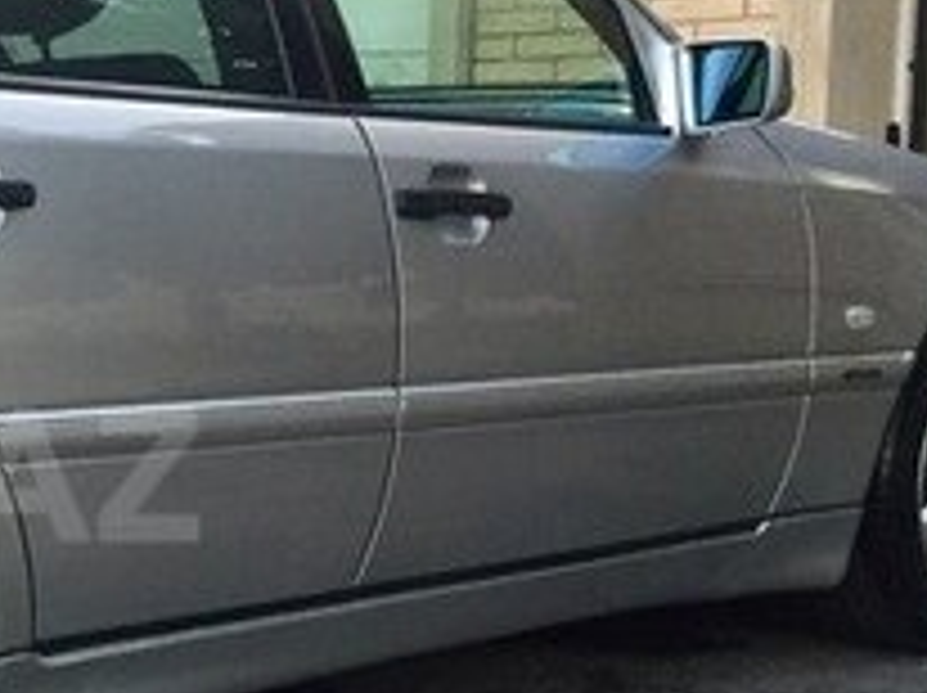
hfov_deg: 19.5
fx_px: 2488
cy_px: 475
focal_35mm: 93
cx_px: -261
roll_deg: -1.9
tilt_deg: -7.9
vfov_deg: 15.8
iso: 64
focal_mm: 4.15
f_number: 2.2
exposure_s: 1/33
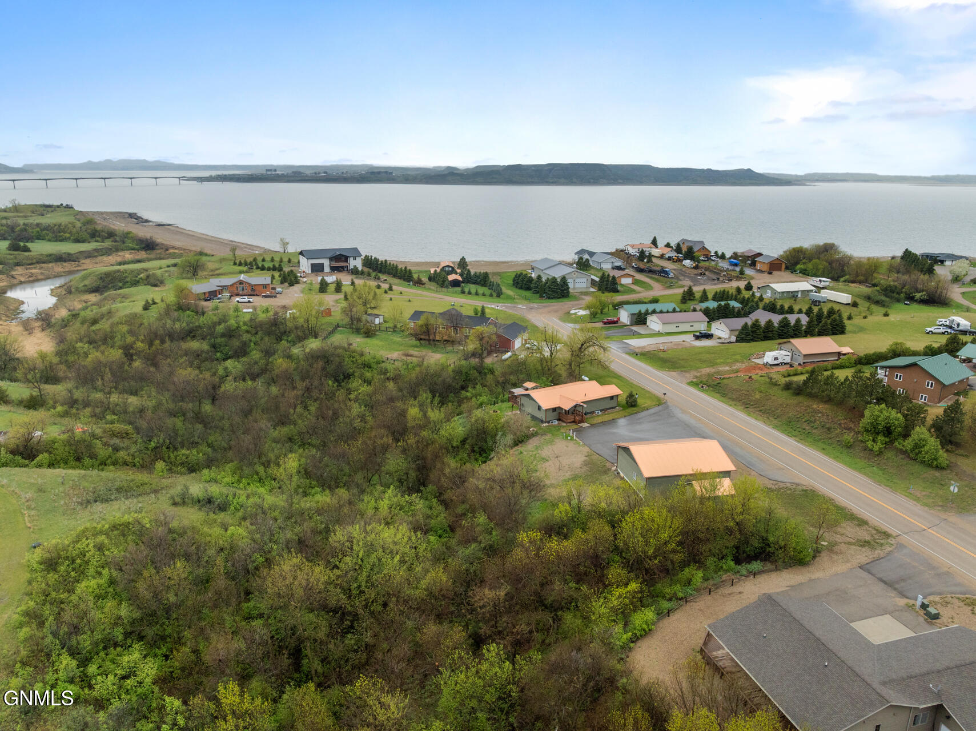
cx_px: 488
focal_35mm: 24
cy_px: 366
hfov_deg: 71.6
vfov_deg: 56.8
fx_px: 676
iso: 200
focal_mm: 12.29
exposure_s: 1/640
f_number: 5.6
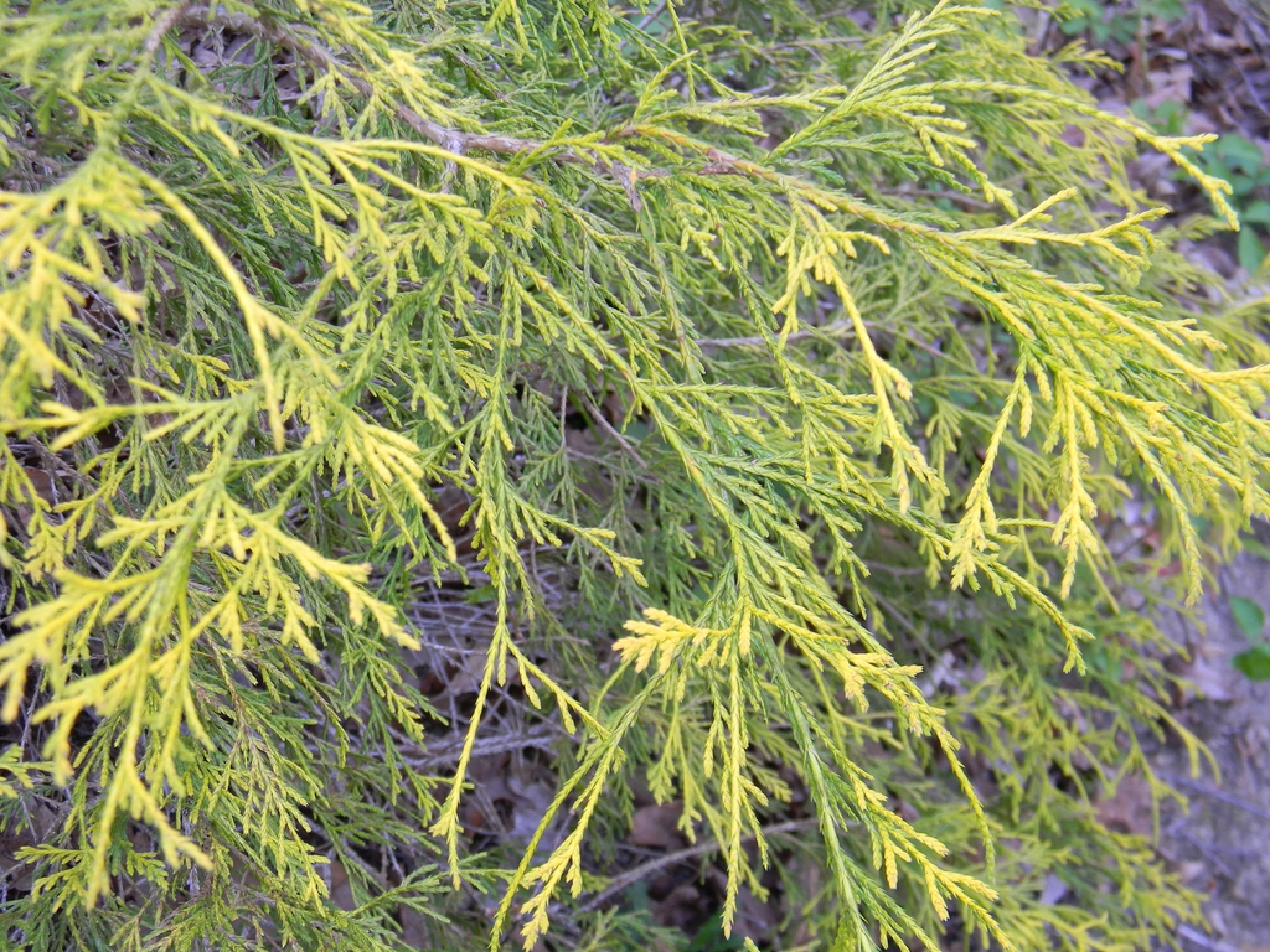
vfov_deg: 30.9
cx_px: 635
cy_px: 476
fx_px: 1724
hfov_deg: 40.4
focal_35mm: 47
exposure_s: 1/30
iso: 175
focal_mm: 8.6
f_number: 3.9
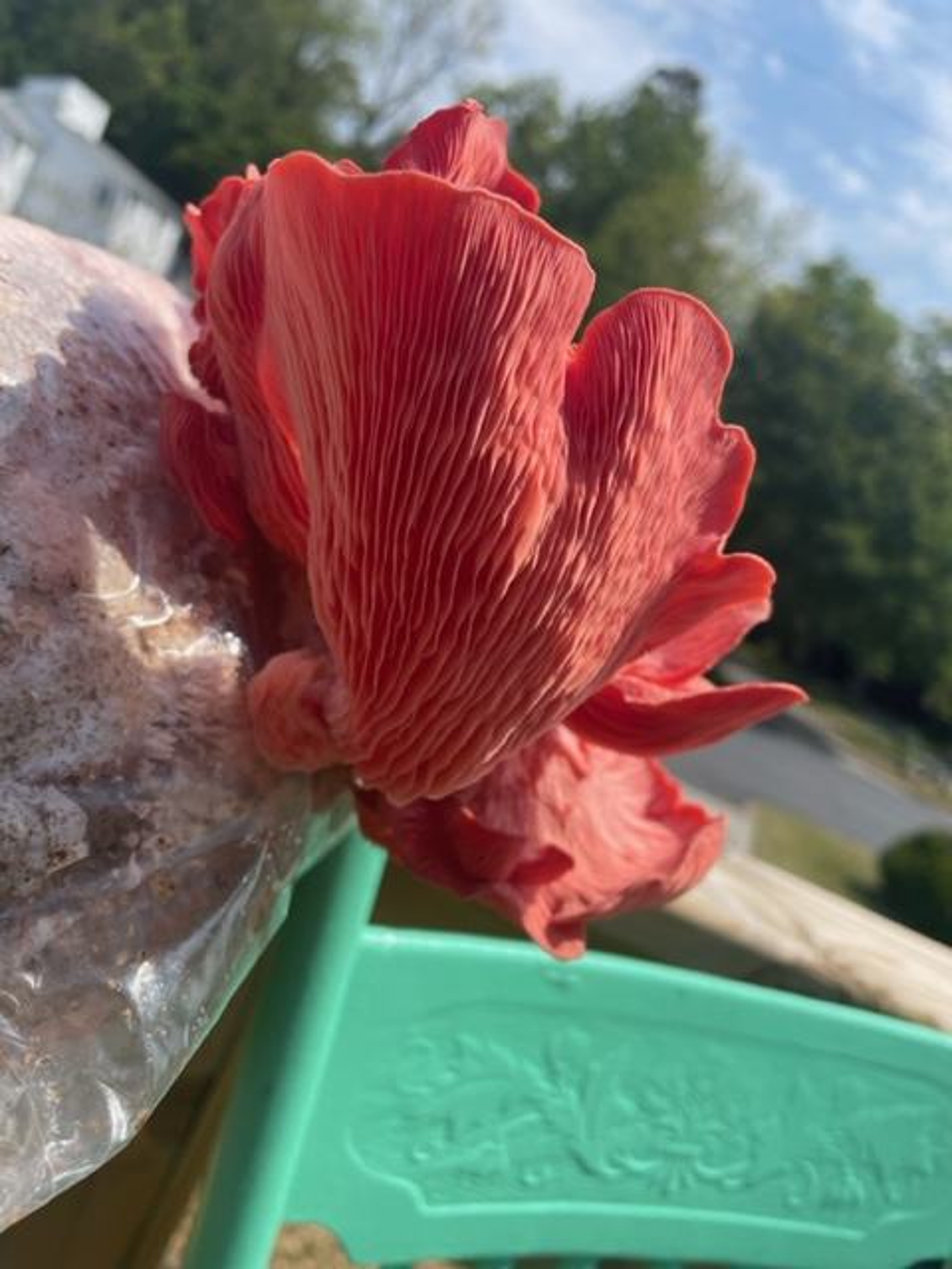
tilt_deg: -10.4
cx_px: 476
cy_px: 634
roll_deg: -25.9
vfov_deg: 67.3
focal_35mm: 26
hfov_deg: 53.1
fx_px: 953
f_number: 1.6
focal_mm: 4.2
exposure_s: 1/3125
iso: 32
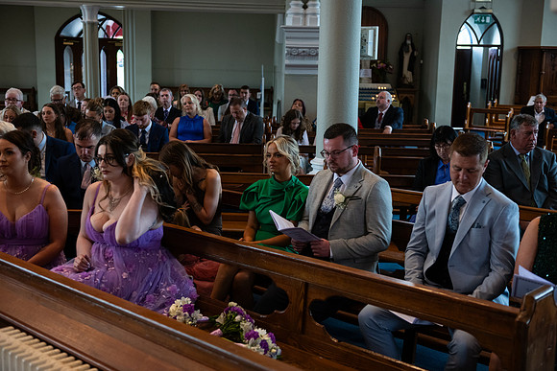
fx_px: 743
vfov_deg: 28.1
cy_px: 186
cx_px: 278
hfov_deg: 41.1
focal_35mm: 48
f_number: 3.5
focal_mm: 48
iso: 800
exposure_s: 1/160
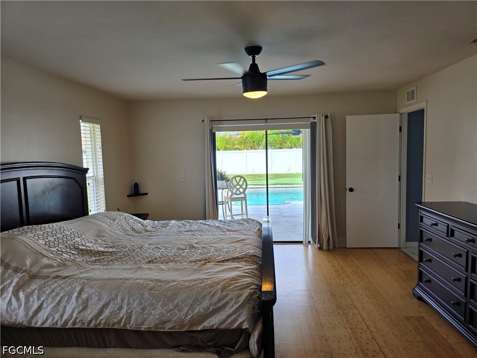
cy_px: 179
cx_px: 238
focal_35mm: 23
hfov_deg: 73.9
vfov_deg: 58.9
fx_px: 317
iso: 12
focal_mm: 6.3
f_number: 1.7
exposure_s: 1/120
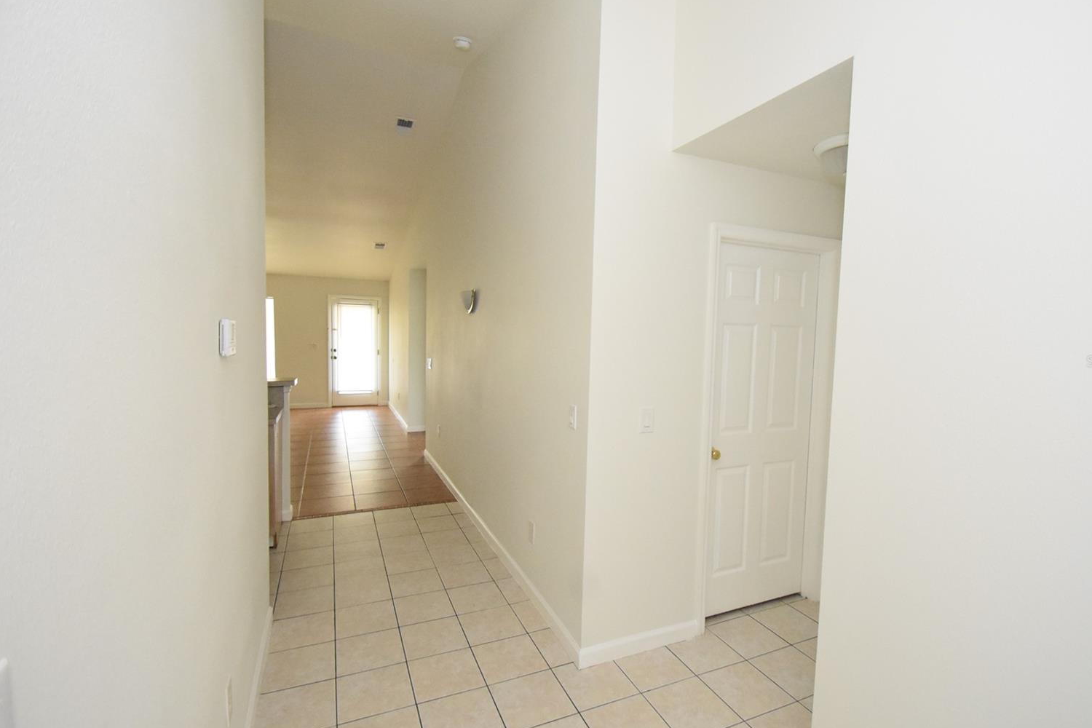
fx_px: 485
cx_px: 569
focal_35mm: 16
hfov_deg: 96.7
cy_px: 361
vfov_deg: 73.7
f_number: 4
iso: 4000
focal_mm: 10
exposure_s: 1/60
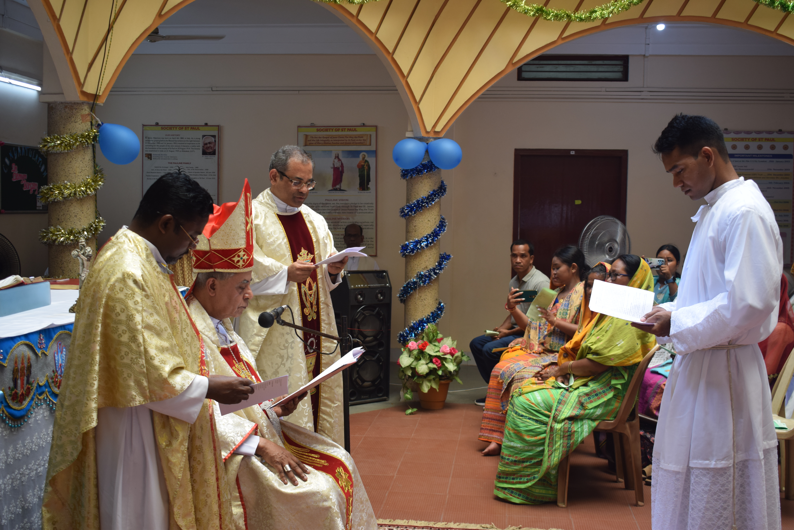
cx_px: 397
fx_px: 960
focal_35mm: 44
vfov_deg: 30.9
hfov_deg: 45.0
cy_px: 265
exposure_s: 1/80
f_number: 4.5
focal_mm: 29
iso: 400
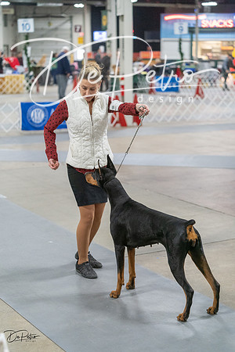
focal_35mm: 70
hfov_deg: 19.5
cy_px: 176
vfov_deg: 28.8
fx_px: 685
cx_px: 118
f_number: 2.8
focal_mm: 70
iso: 6400
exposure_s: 1/320
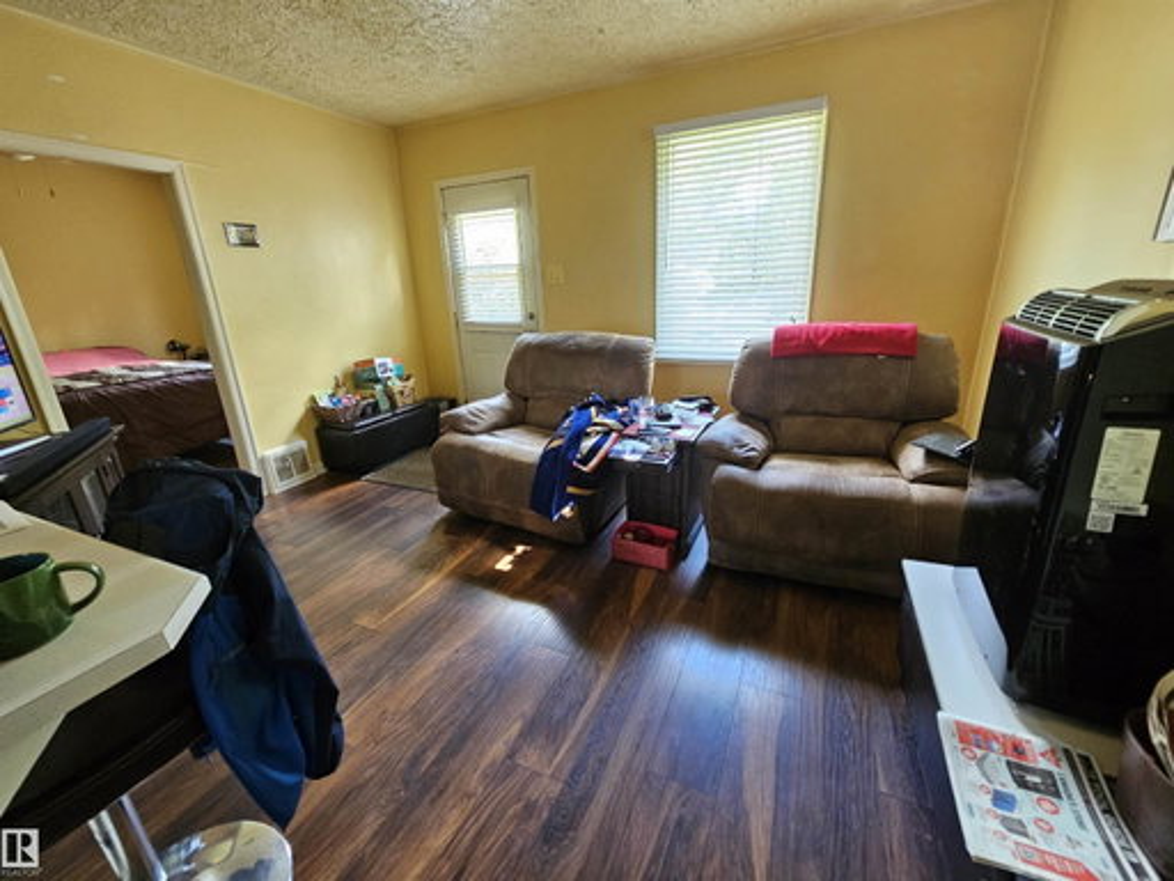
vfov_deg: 89.9
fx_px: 441
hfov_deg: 106.2
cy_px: 440
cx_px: 587
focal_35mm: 13
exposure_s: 1/30
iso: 320
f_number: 2.2
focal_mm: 2.2
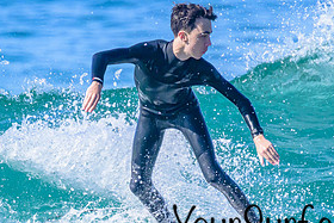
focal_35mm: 2129
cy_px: 228
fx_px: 19762
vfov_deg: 0.6
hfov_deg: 1.0
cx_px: 197
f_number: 11
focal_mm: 800
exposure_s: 1/2000
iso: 1600
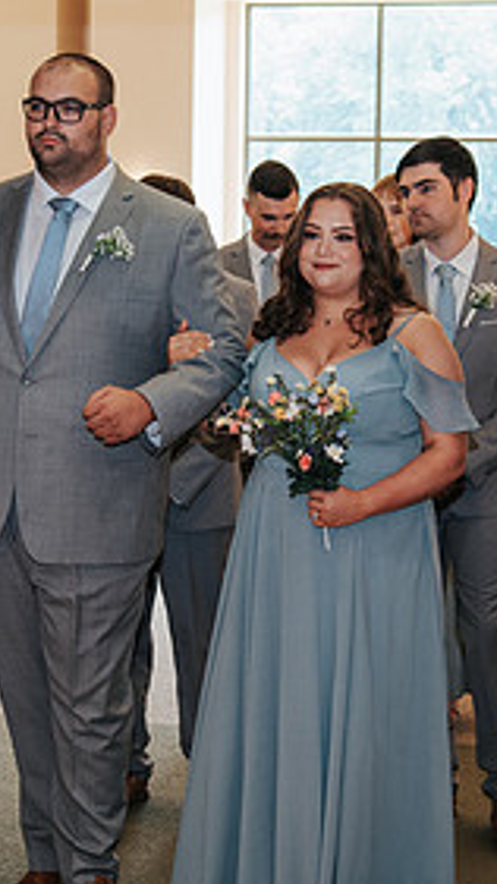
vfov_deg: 22.0
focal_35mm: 97
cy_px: 381
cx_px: 199
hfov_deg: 12.5
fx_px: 2273
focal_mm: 38
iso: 1000
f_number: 4
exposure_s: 1/200
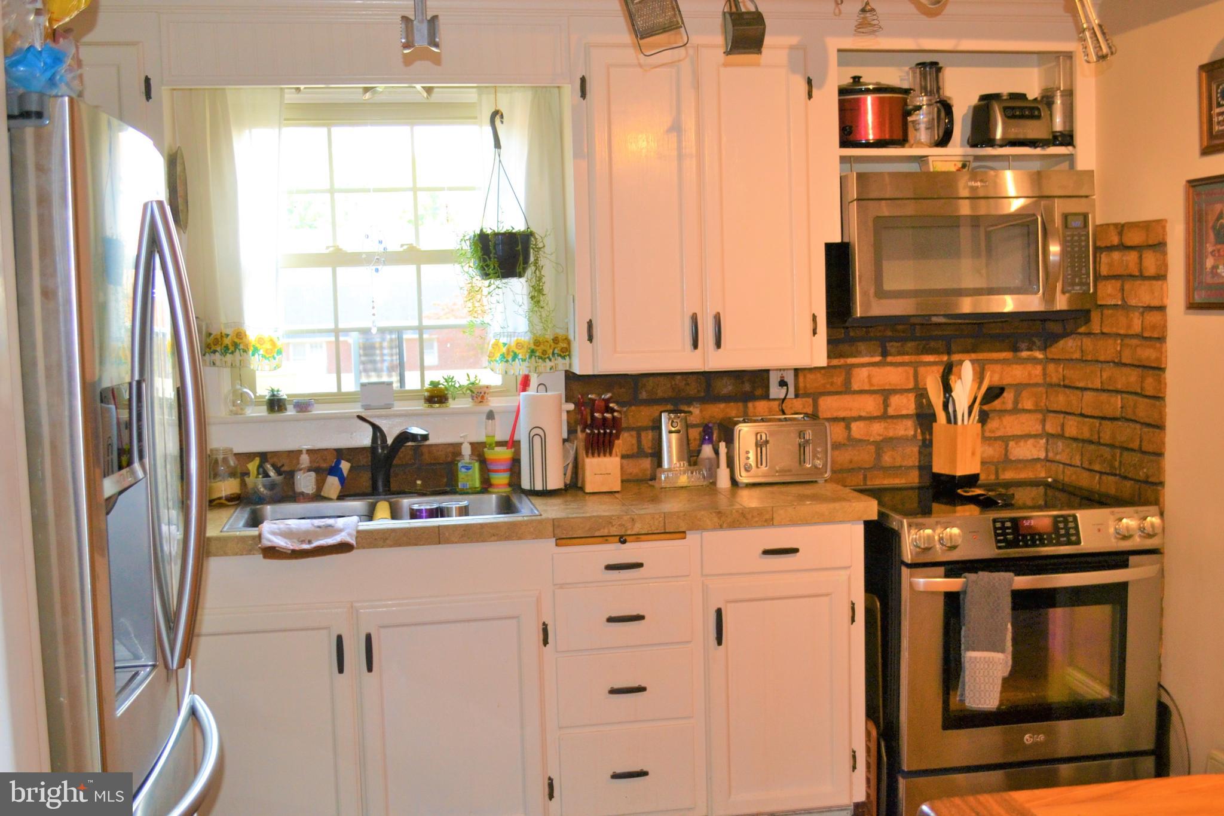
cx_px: 612
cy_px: 408
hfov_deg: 53.1
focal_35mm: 36
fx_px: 1224
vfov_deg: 36.9
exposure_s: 1/60
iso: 720
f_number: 4
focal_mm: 24
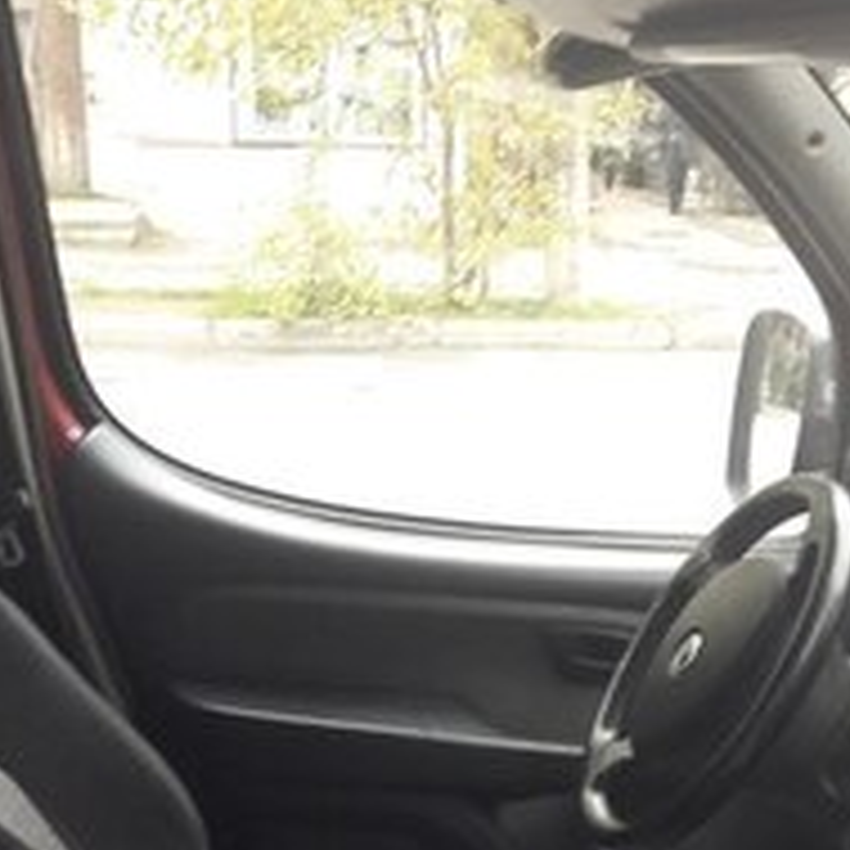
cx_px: 571
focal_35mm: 65
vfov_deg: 24.5
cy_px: 962
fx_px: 1806
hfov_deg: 26.3
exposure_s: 1/25
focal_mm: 3.7
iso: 200
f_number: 1.9
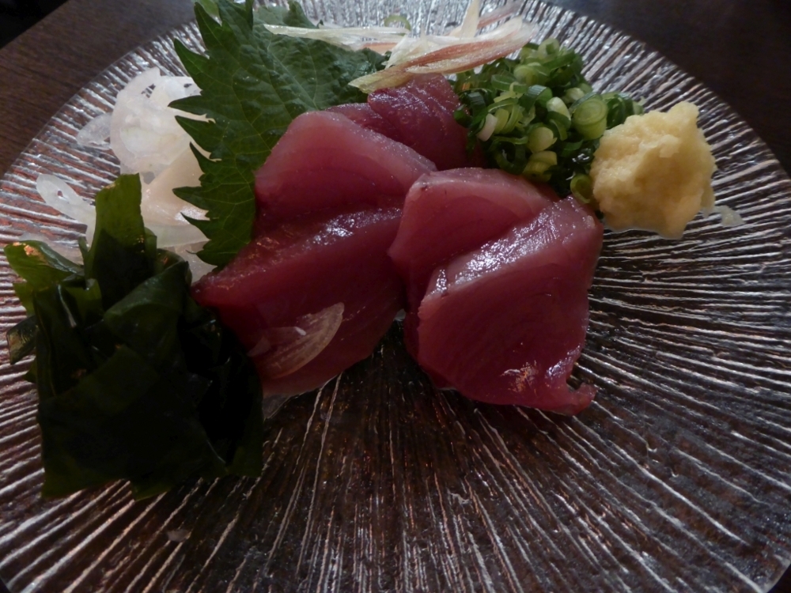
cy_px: 296
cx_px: 396
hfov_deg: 69.4
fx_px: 571
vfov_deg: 54.9
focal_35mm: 25
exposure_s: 1/6
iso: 400
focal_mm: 4.3
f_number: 3.3
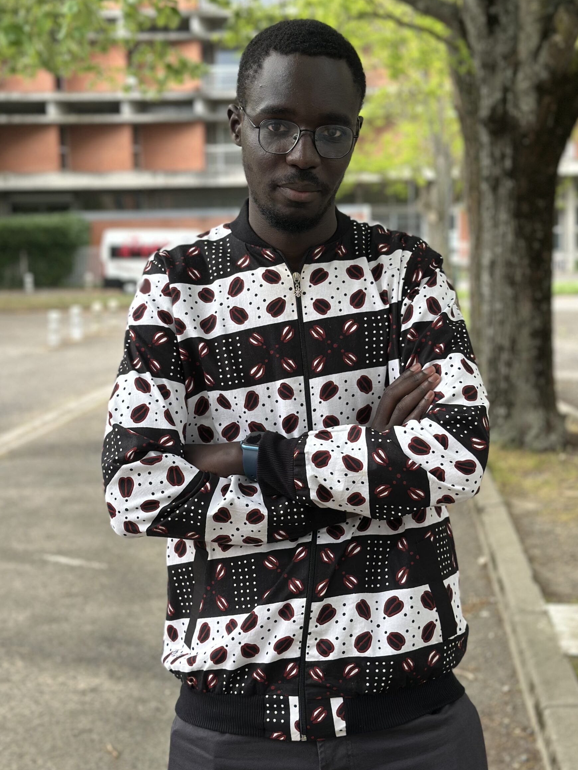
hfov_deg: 27.5
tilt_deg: -5.3
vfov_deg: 36.2
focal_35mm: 53
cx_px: 303
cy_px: 359
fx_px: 1180
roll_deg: +1.6
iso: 125
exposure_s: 1/85
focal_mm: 6.86
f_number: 1.78
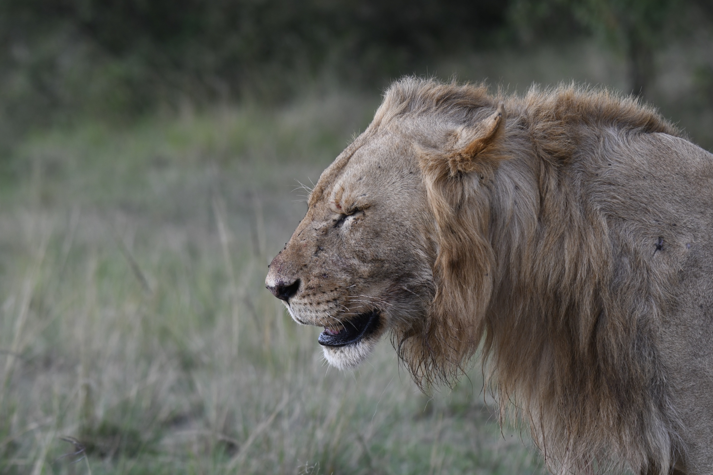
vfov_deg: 4.4
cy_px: 238
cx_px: 356
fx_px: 6238
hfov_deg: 6.5
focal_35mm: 315
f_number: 6.3
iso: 400
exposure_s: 1/250
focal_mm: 210
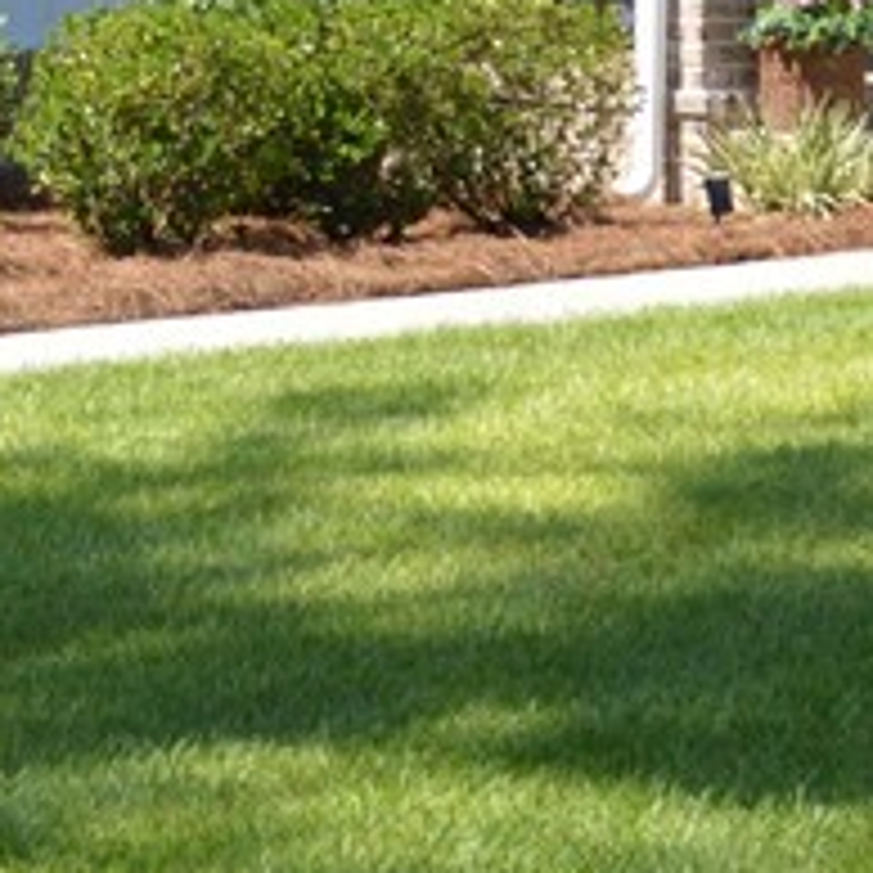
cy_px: -486
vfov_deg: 10.7
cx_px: 160
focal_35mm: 157
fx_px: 4480
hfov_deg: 11.1
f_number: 7.1
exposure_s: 1/200
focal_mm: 22
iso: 100
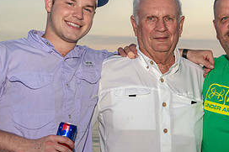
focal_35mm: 81
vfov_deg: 16.8
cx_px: 137
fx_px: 515
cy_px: 89
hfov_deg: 25.0
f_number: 5
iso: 200
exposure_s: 1/200
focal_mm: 38
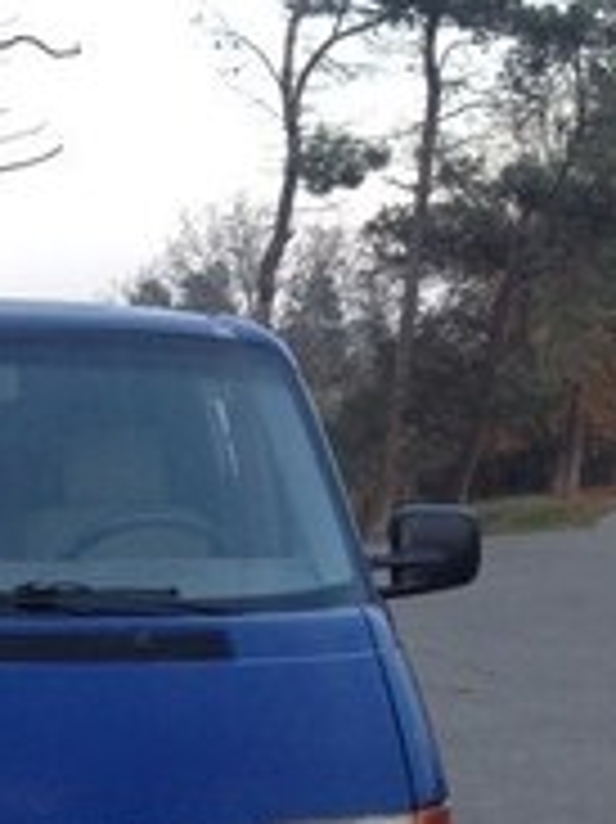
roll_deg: +0.2
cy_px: 955
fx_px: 2257
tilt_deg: -11.6
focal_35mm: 95
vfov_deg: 19.6
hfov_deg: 15.3
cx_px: 0
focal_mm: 4.28
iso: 64
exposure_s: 1/60
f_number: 2.4
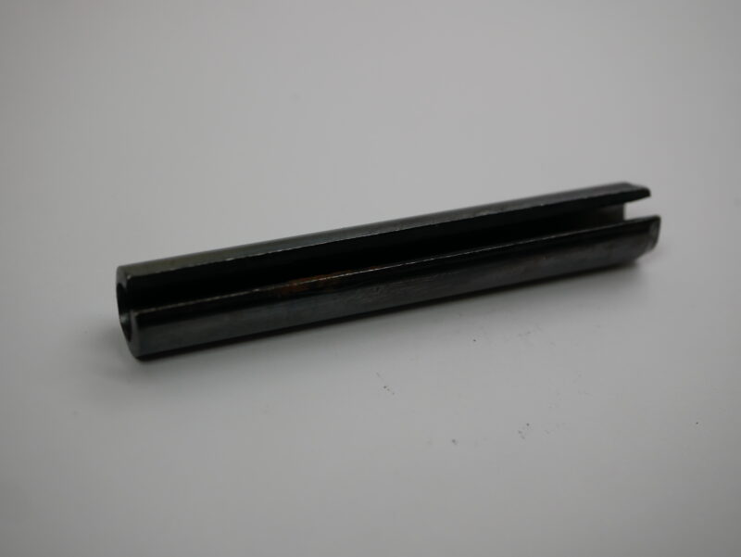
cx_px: 370
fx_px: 1285
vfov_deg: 24.4
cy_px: 278
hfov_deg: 32.2
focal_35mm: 60
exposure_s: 1/250
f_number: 4
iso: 200
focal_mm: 30
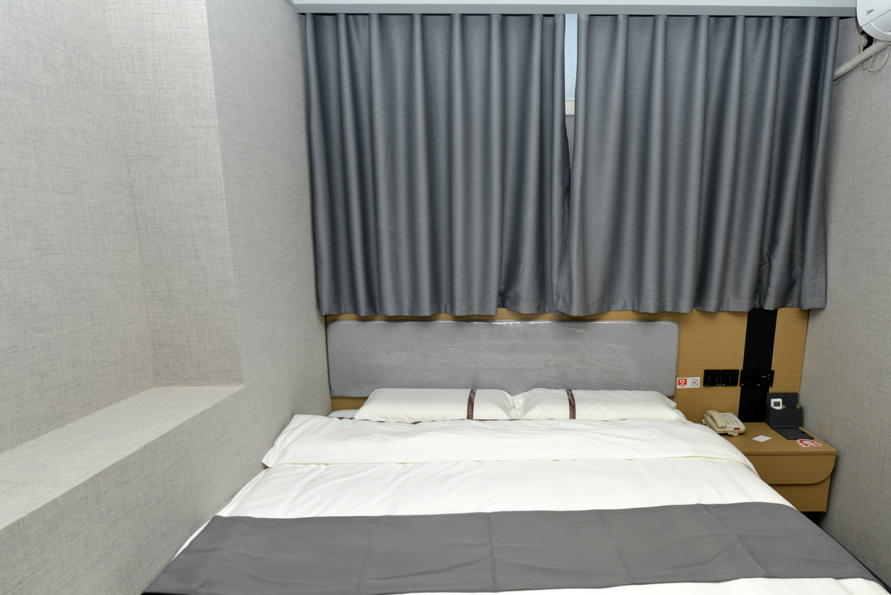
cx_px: 498
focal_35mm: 24
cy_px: 382
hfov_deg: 73.5
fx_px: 594
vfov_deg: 52.4
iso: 400
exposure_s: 1/60
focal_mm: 18
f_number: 7.1
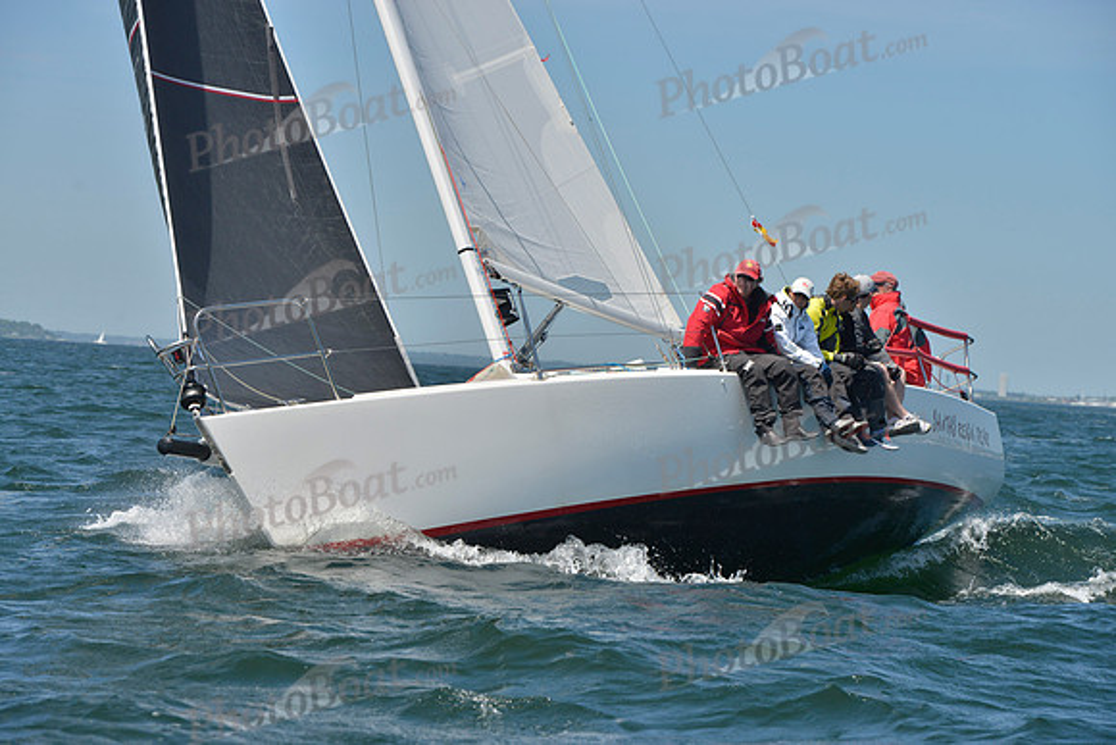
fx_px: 4186
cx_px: 558
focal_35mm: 135
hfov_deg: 15.2
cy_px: 372
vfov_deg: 10.2
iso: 280
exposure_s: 1/1250
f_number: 9
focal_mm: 135
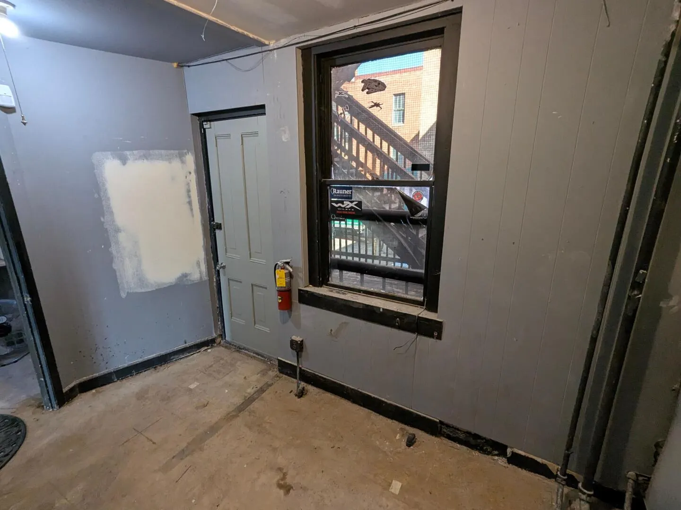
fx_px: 315
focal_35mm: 16
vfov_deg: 78.1
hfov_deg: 94.5
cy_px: 255
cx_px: 340
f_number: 2.2
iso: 120
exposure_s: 1/40
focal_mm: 2.22
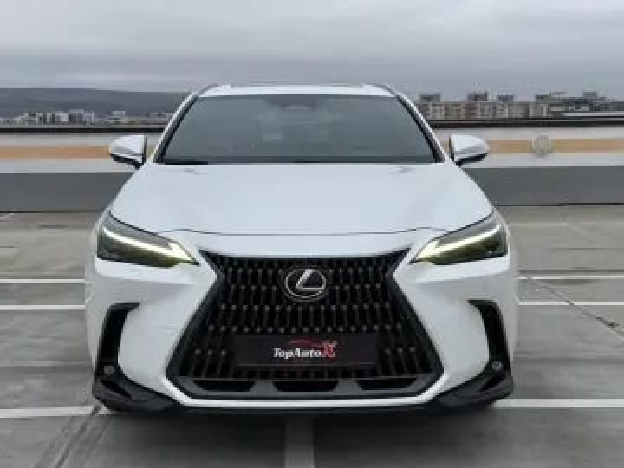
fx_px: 865
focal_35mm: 48
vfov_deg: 30.3
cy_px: 234
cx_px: 312
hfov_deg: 39.7
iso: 64
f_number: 1.78
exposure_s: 1/962
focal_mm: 6.76
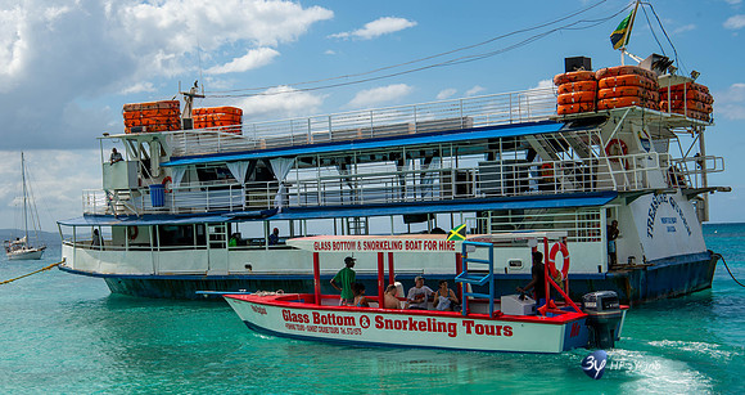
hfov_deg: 39.6
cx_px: 372
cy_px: 225
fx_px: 1034
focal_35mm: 53
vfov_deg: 21.6
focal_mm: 50
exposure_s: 1/320
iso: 100
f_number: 9
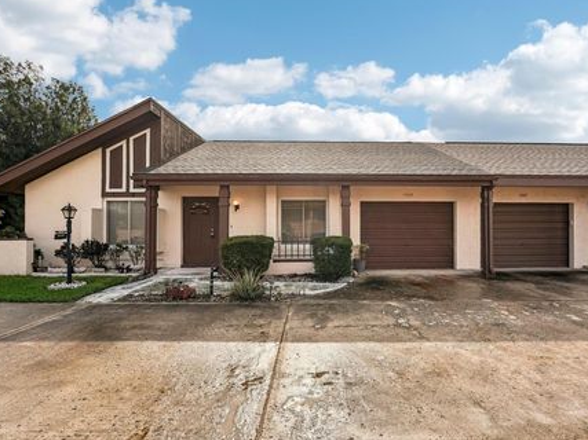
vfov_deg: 71.5
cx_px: 328
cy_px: 212
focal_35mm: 18
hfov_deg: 87.4
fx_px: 306
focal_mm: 16
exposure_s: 1/800
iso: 400
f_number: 8
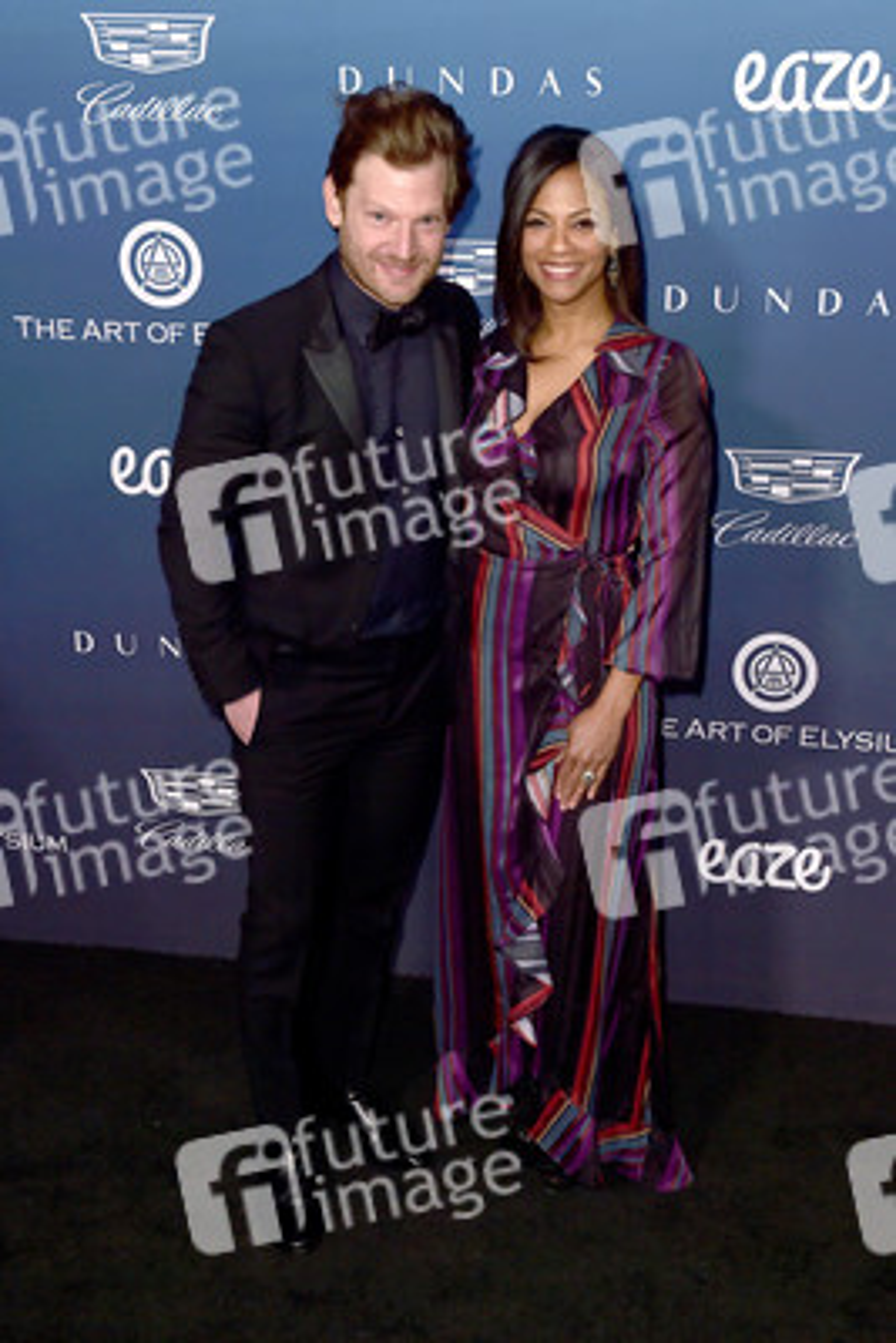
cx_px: 448
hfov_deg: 30.5
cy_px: 672
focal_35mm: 44
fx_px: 1641
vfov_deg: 44.5
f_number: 5.6
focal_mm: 44
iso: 250
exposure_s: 1/320
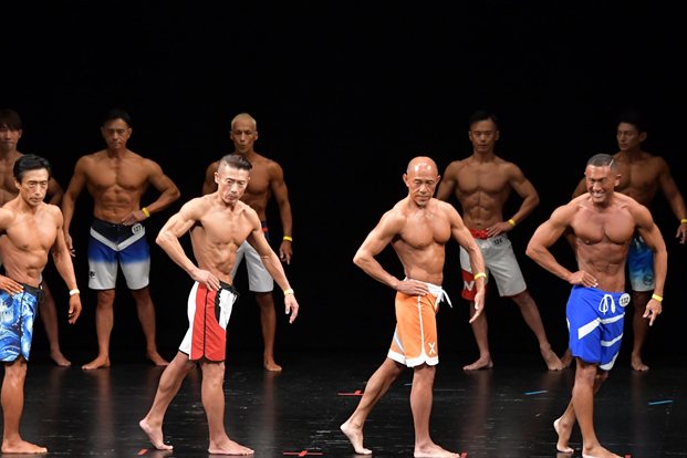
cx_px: 314
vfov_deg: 6.3
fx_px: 4141
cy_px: 283
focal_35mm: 217
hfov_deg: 9.5
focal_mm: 116
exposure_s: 1/400
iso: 3200
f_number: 5.6
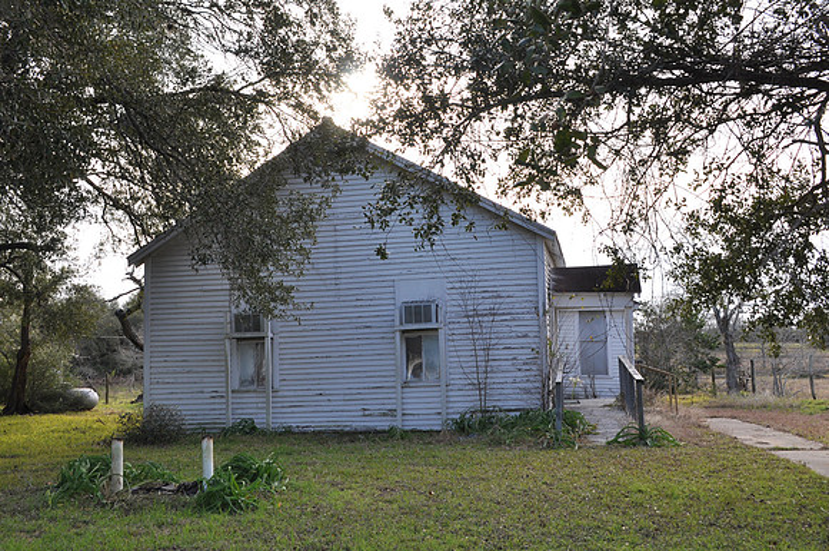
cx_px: 414
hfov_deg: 49.6
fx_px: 897
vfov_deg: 34.1
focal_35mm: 39
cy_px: 276
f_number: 8
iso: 200
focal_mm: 26
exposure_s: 1/60
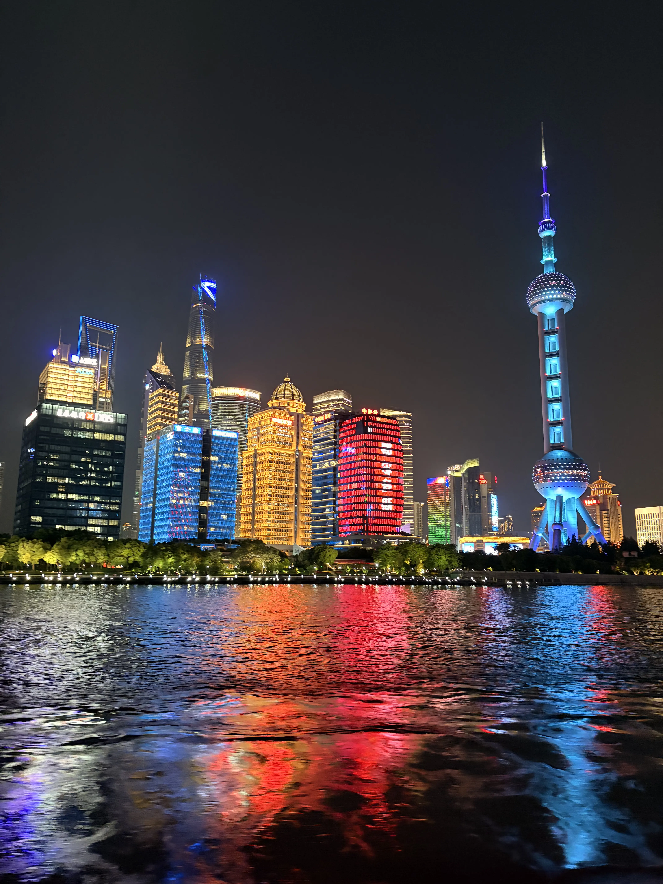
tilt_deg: +11.0
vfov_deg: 67.3
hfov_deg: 53.1
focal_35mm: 26
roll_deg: -0.3
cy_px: 442
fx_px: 664
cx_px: 332
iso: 640
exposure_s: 1/35
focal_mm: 5.96
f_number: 1.6
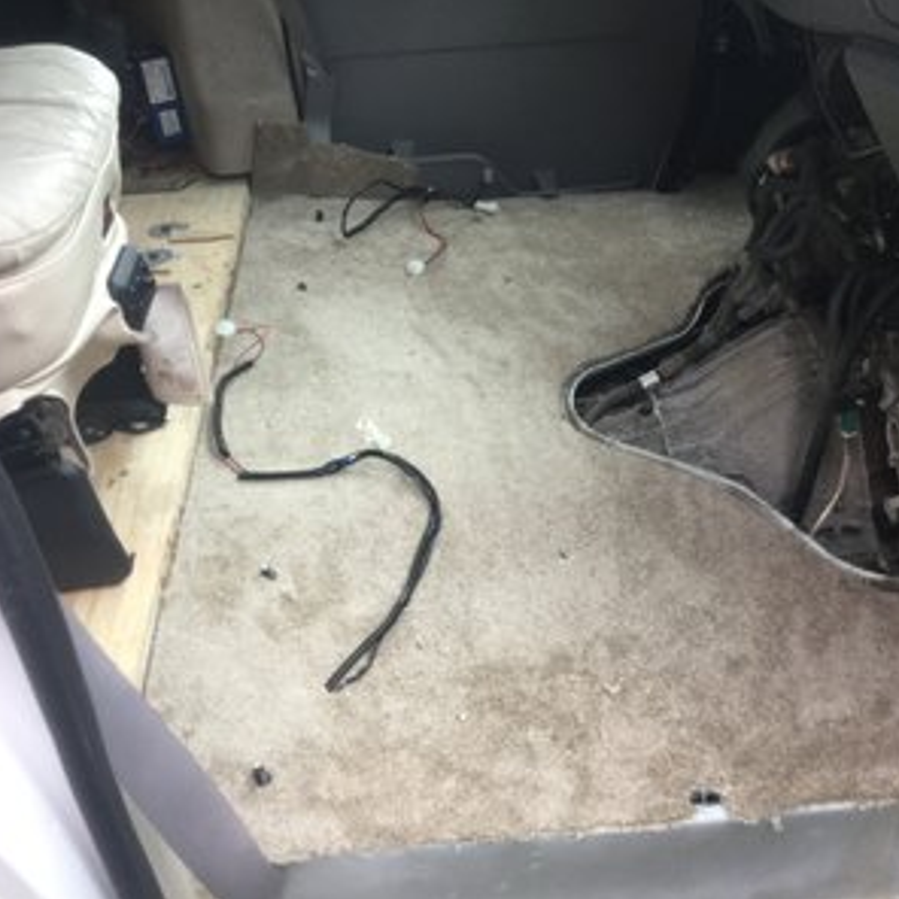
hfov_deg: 44.8
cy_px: 450
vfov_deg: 44.9
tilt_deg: -33.8
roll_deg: -1.5
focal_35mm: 37
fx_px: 1087
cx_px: 525
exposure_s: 1/30
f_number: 2.4
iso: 25
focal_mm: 3.3
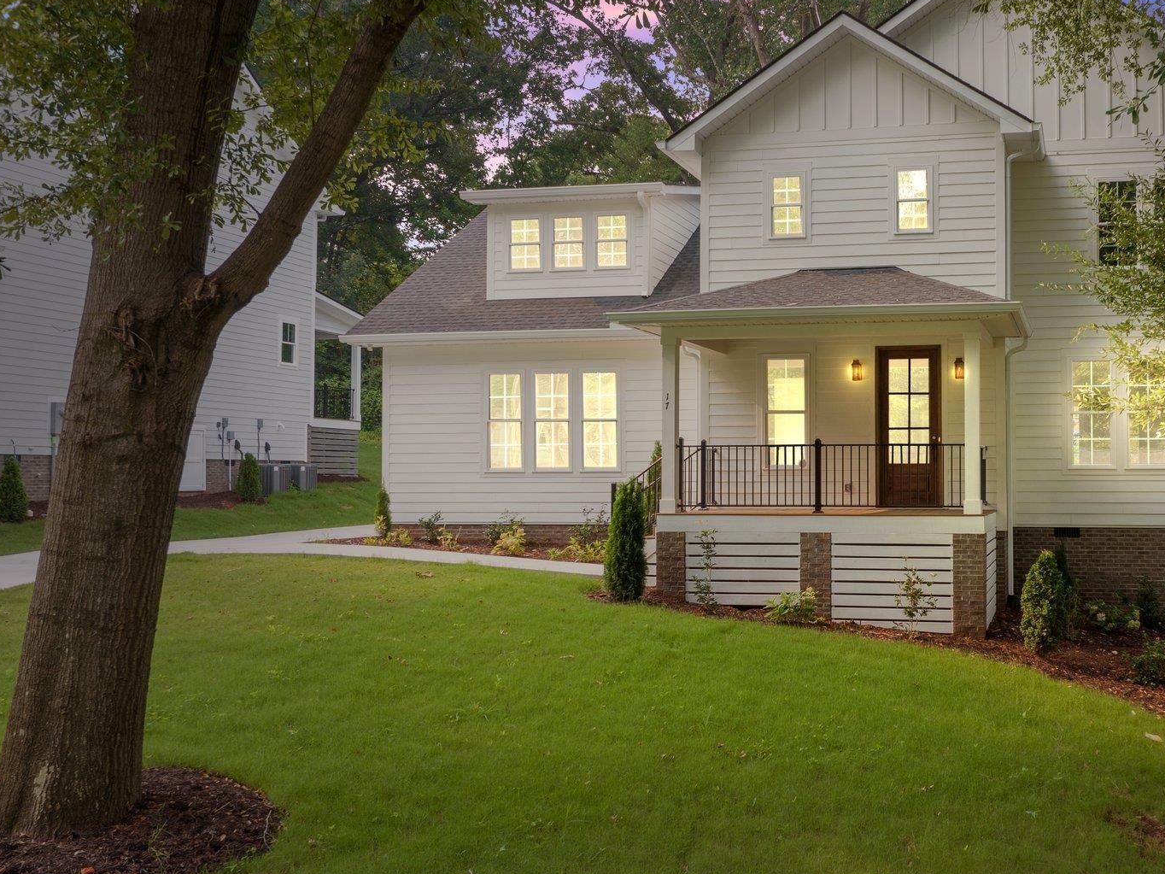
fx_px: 1212
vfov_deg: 39.6
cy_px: 485
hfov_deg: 49.4
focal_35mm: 36
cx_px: 866
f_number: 5.6
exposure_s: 1/4
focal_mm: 12.29
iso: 100
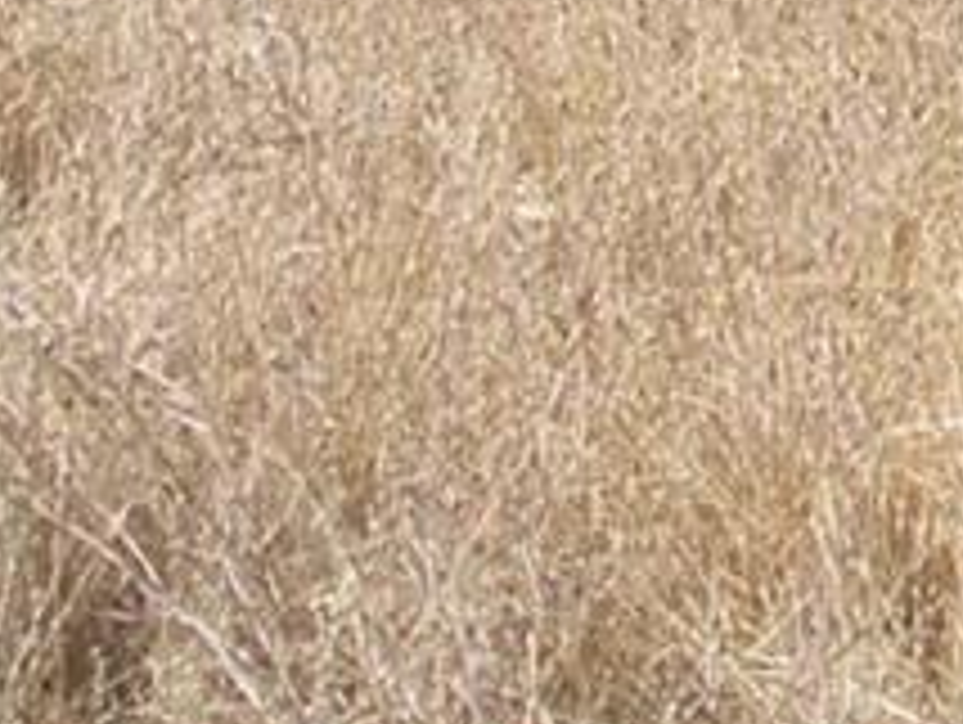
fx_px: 7213
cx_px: 2421
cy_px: -1354
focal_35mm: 259
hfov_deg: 7.1
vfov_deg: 5.4
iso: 80
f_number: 4.2
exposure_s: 1/200
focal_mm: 7.8
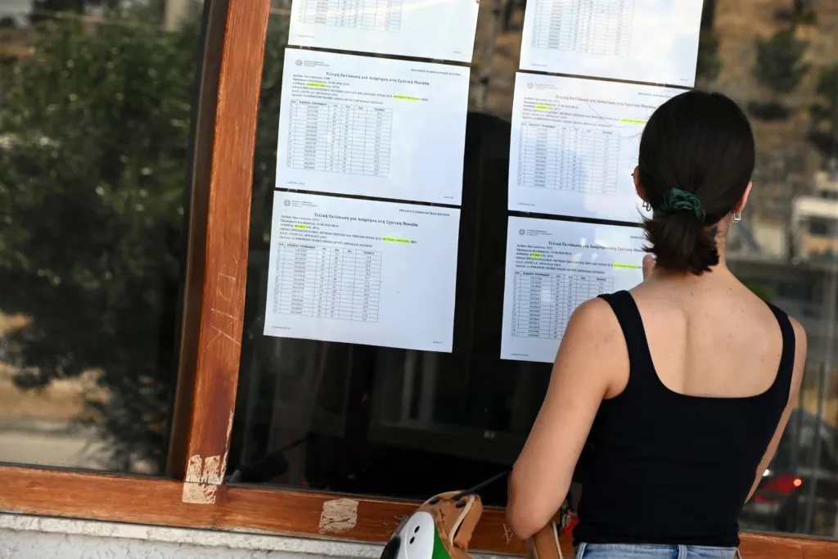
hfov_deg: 13.1
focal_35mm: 157
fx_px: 3655
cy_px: 280
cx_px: 419
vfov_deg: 8.7
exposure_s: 1/1250
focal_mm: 105
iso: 2500
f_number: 9
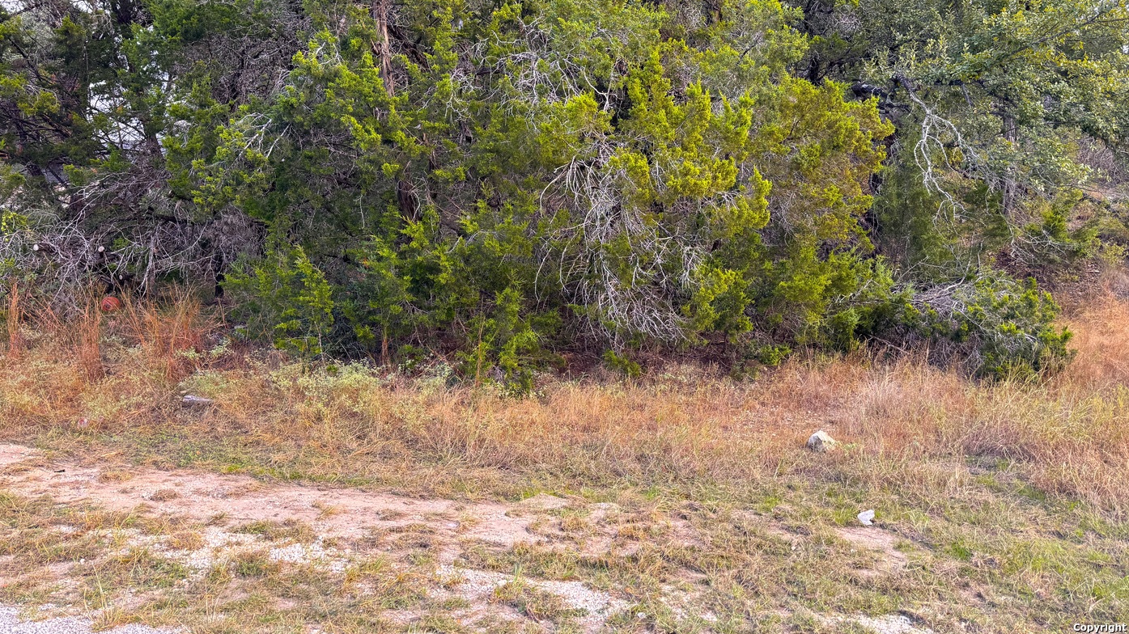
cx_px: 576
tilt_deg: +1.4
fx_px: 808
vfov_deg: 42.3
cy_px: 210
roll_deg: +0.6
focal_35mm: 27
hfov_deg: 69.9
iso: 64
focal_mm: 6.76
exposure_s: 1/121
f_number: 1.78
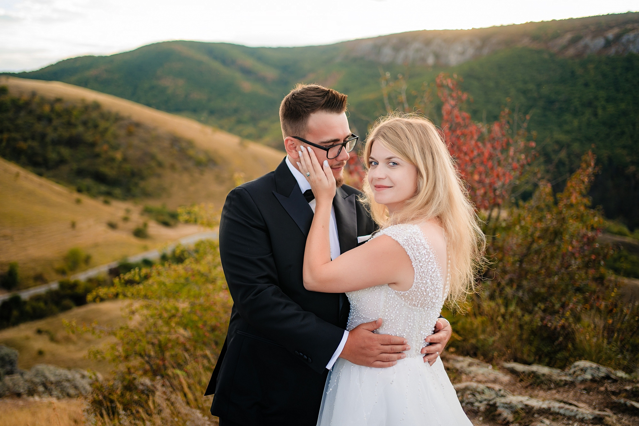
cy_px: 213
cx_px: 320
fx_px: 621
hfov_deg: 54.4
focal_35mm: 35
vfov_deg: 37.9
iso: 100
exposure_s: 1/400
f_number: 2
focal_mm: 35
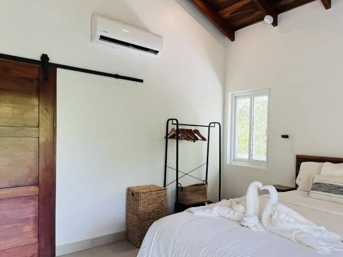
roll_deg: -1.5
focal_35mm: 25
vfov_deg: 54.7
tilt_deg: -2.0
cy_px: 146
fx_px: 248
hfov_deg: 65.6
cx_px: 252
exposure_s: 1/120
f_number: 1.8
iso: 125
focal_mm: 1.57
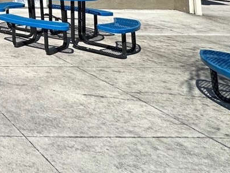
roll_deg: -0.9
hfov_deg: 23.2
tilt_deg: +5.0
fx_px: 372
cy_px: -108
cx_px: -158
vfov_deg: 20.8
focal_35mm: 56
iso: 50
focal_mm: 2.22
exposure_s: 1/2451
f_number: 2.2
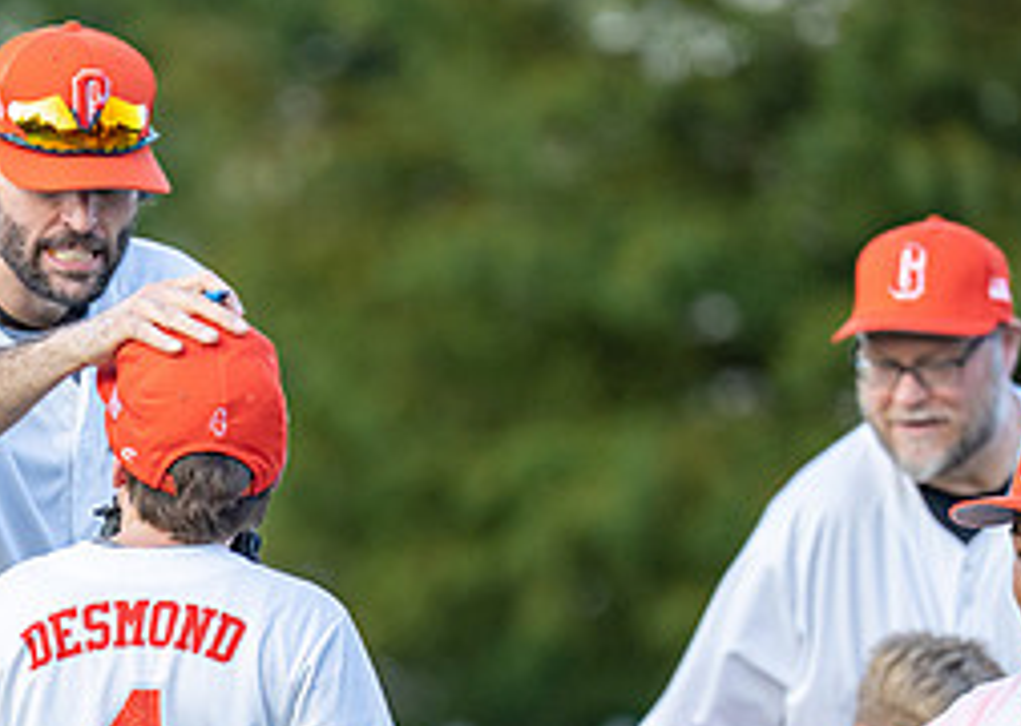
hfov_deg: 3.7
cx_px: 163
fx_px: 15956
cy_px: 751
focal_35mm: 551
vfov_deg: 2.6
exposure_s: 1/2000
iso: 800
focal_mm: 188
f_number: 2.8
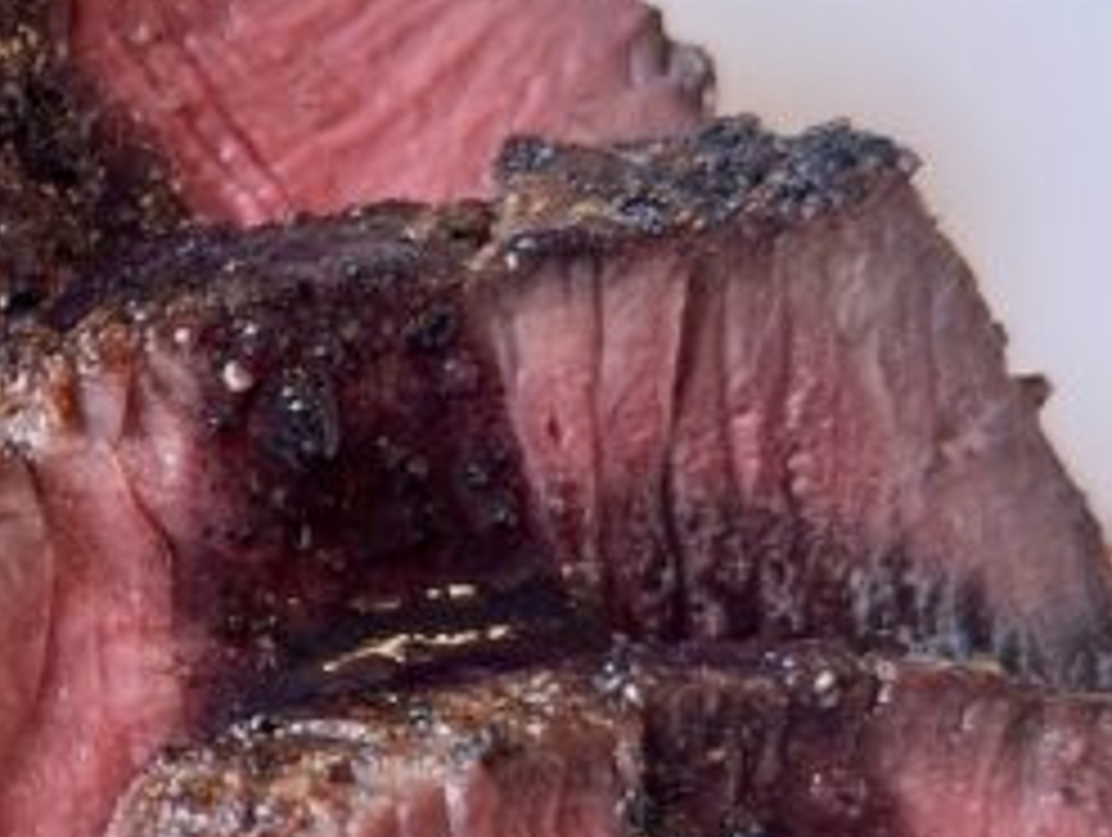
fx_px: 4793
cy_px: 832
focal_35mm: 149
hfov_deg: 12.8
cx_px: -360
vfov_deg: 9.9
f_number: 1.78
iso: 50
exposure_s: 1/60
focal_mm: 6.76
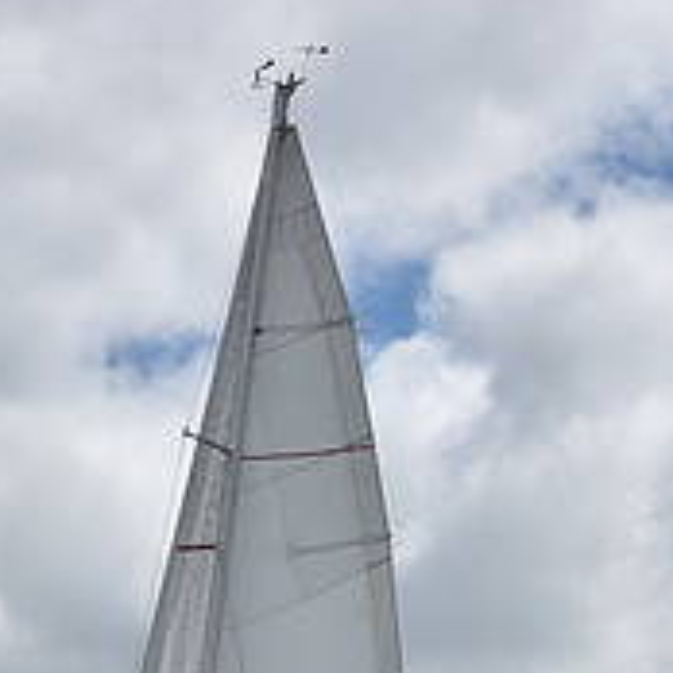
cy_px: 979
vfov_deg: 8.7
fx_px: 4355
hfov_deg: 8.8
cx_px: 168
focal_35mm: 198
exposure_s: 1/800
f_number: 11
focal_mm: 70
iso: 250
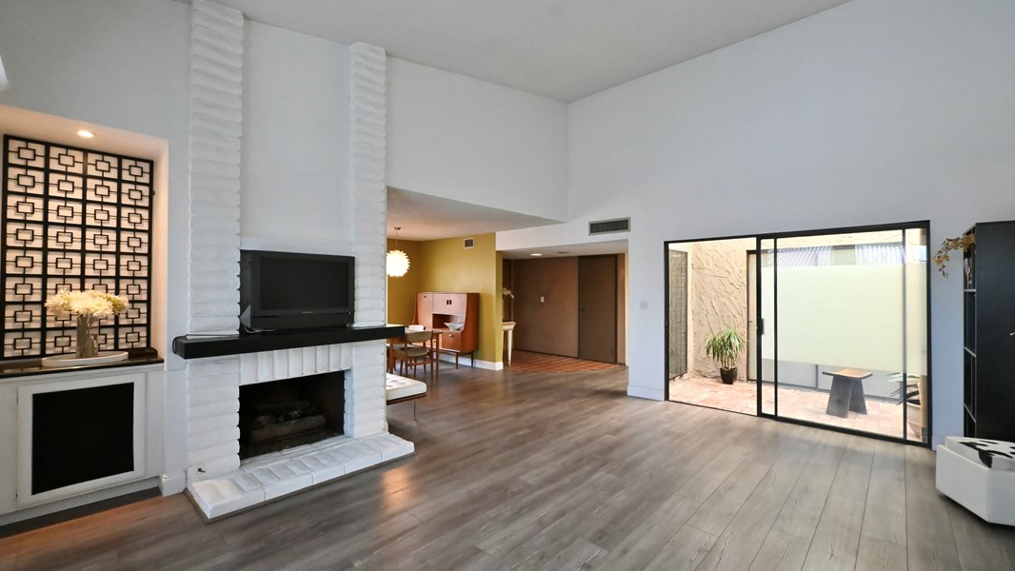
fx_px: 431
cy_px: 284
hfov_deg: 99.4
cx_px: 512
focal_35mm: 16
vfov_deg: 67.1
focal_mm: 15
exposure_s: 1/60
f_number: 14
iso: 10000
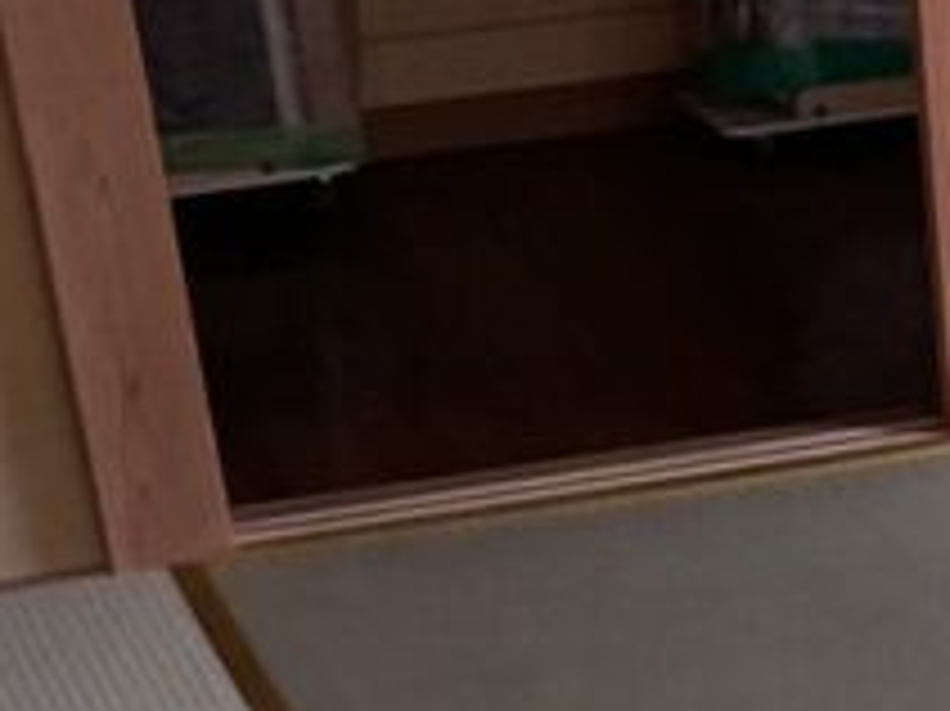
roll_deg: +0.8
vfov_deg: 9.5
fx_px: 3867
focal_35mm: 141
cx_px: 1387
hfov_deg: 13.3
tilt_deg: -35.8
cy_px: 1652
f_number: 1.8
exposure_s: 1/100
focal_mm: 3
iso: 64
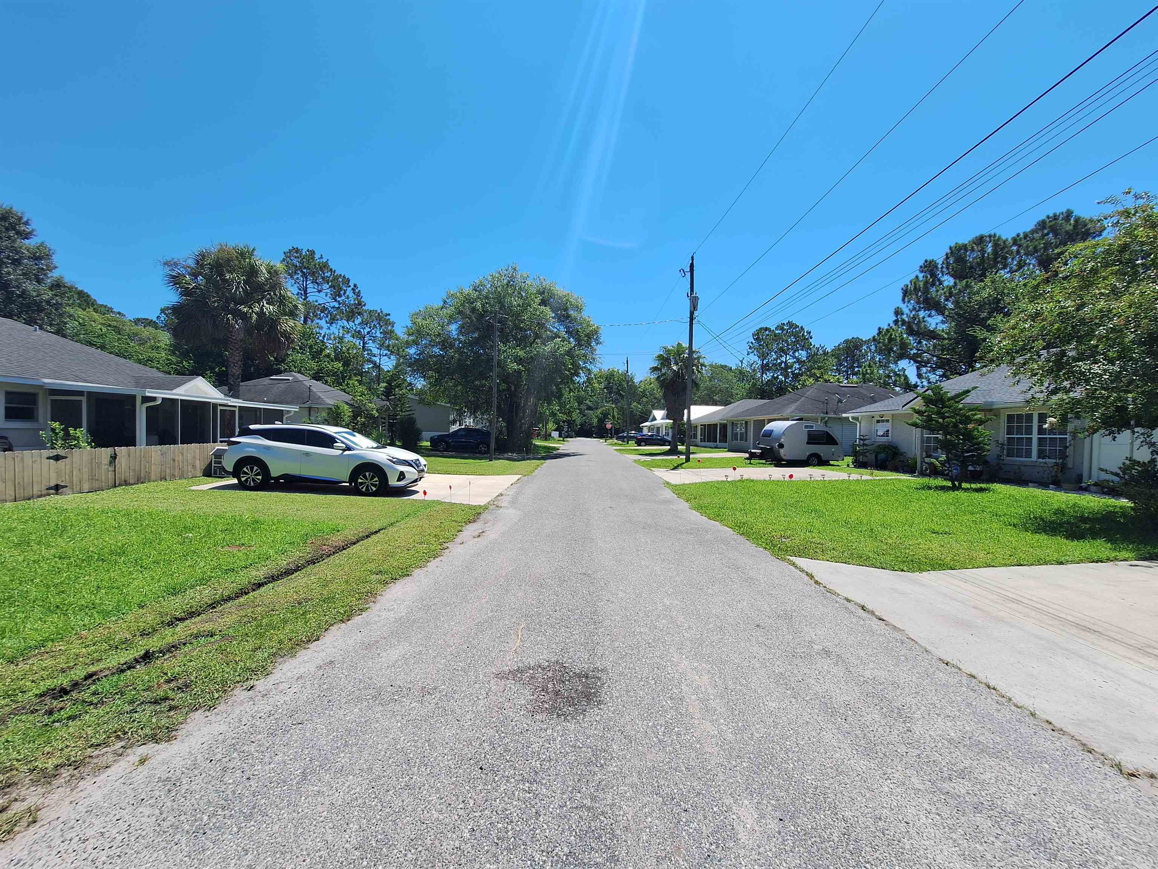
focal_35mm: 13
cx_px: 579
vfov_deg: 89.9
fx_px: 435
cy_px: 434
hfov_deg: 106.2
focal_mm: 1.74
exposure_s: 1/1350
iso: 40
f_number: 2.2
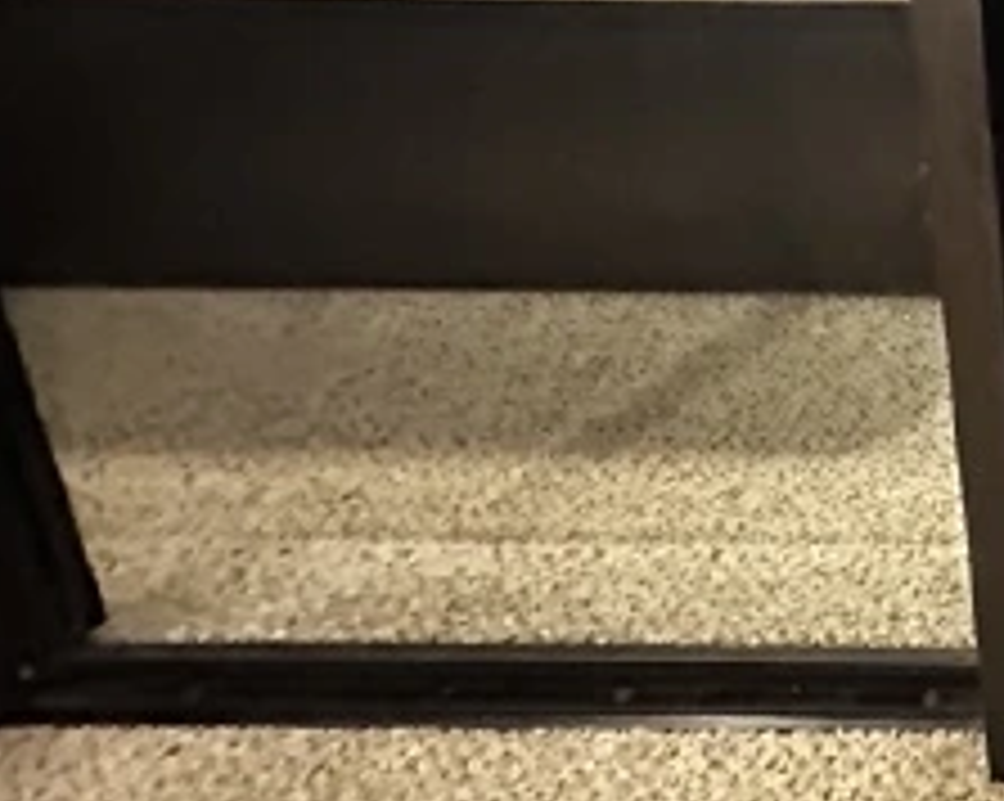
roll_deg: -1.4
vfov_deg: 27.5
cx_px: 1459
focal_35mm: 49
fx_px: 1455
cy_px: -135
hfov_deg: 27.7
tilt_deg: -17.1
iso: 2500
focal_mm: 2.22
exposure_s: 1/26
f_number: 2.2
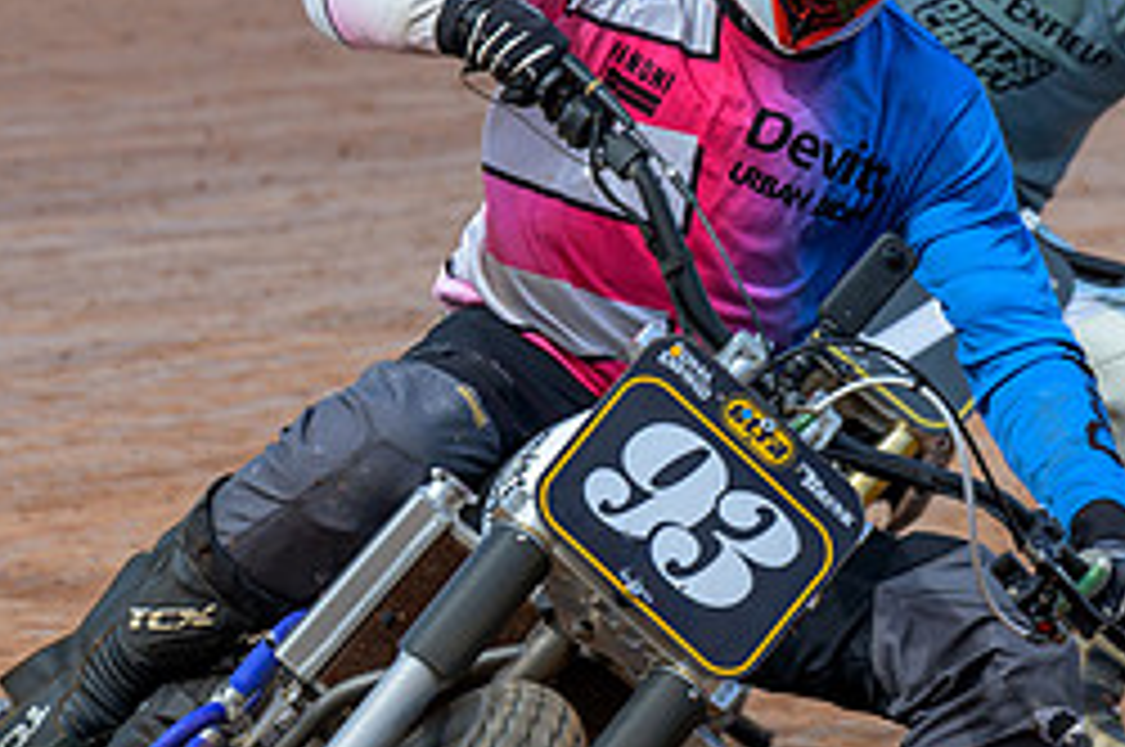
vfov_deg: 1.9
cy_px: 395
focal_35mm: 712
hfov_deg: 2.9
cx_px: 599
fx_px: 22221
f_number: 5
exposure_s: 1/400
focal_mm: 175
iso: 125
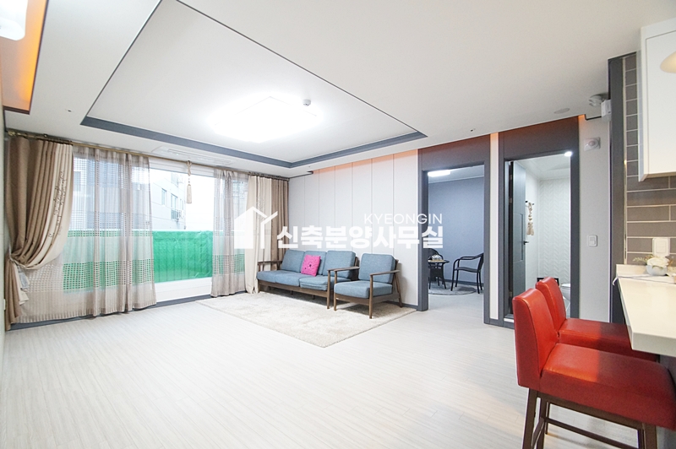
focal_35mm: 15
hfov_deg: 100.4
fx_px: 281
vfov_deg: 77.2
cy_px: 224
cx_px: 338
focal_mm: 10
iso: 1600
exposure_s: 1/100
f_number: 4
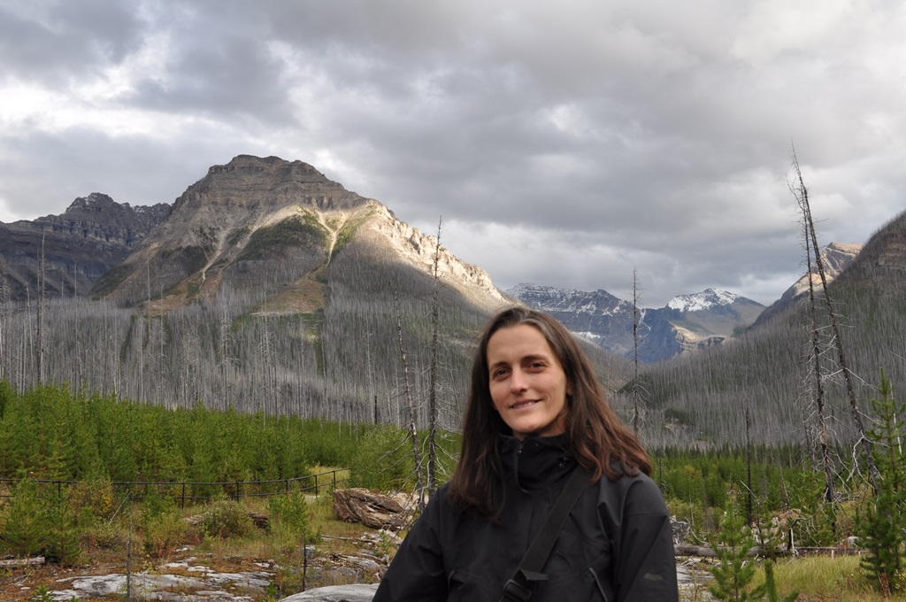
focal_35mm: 39
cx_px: 453
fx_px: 980
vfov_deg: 34.1
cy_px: 301
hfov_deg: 49.6
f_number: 10
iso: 200
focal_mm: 26
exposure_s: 1/100
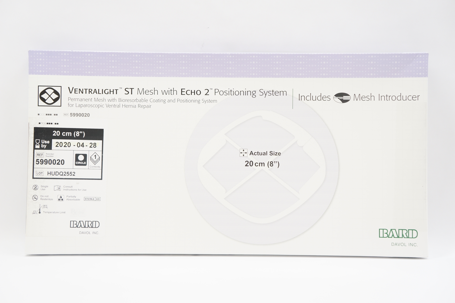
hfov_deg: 41.2
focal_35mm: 48
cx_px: 228
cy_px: 152
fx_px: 606
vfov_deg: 28.0
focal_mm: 32
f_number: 5
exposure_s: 1/60
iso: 400
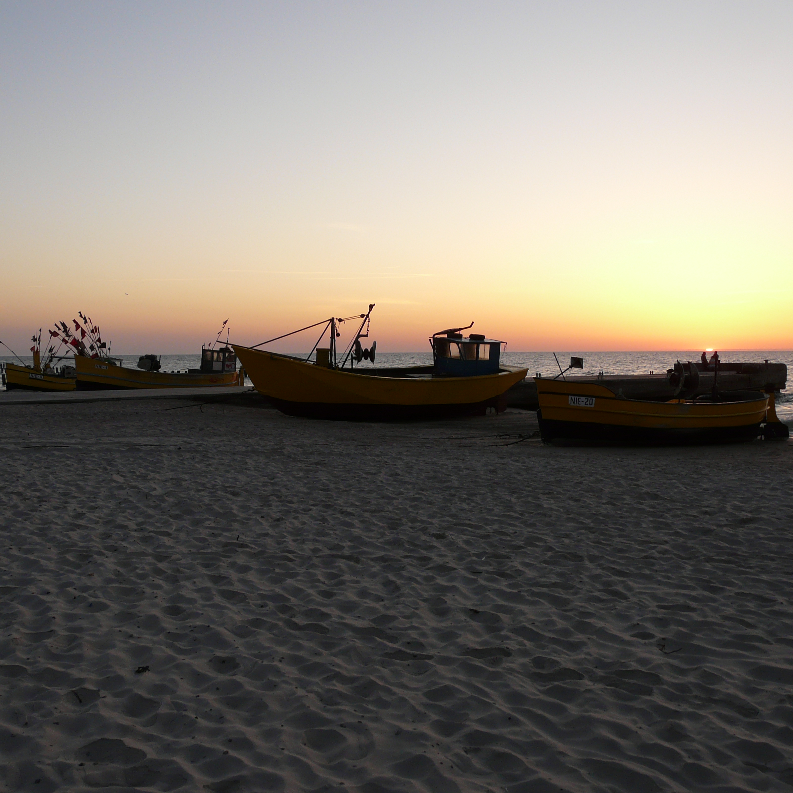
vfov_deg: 48.4
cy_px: 390
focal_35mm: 34
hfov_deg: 48.5
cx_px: 398
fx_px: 881
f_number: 3.2
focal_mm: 4.6
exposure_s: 1/100
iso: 100
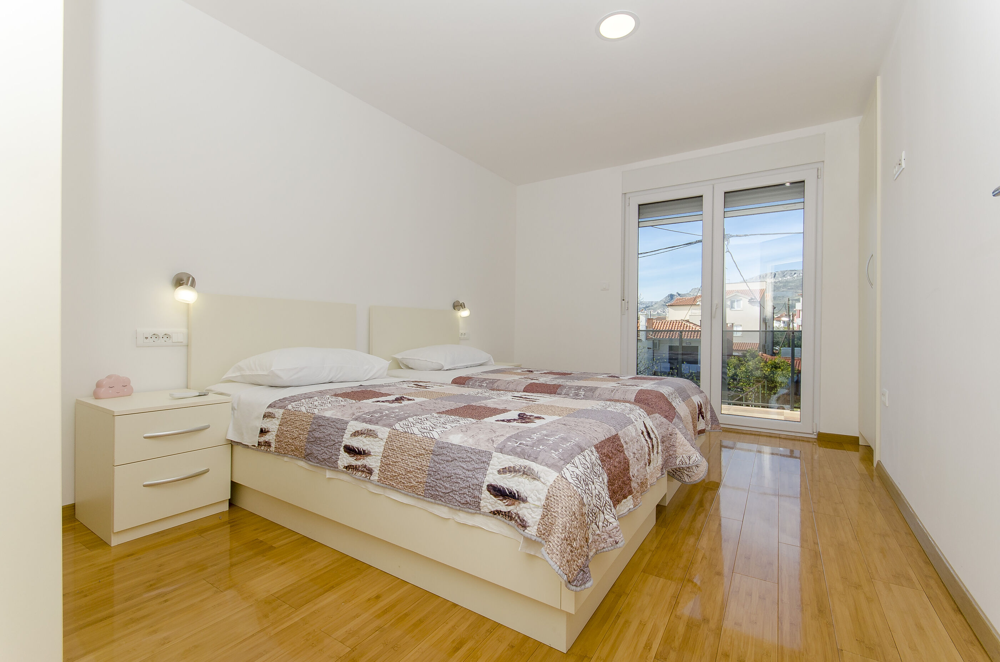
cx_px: 500
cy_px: 331
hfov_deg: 100.5
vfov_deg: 77.1
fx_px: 416
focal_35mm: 15
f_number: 8
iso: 100
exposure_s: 1/200
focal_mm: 10
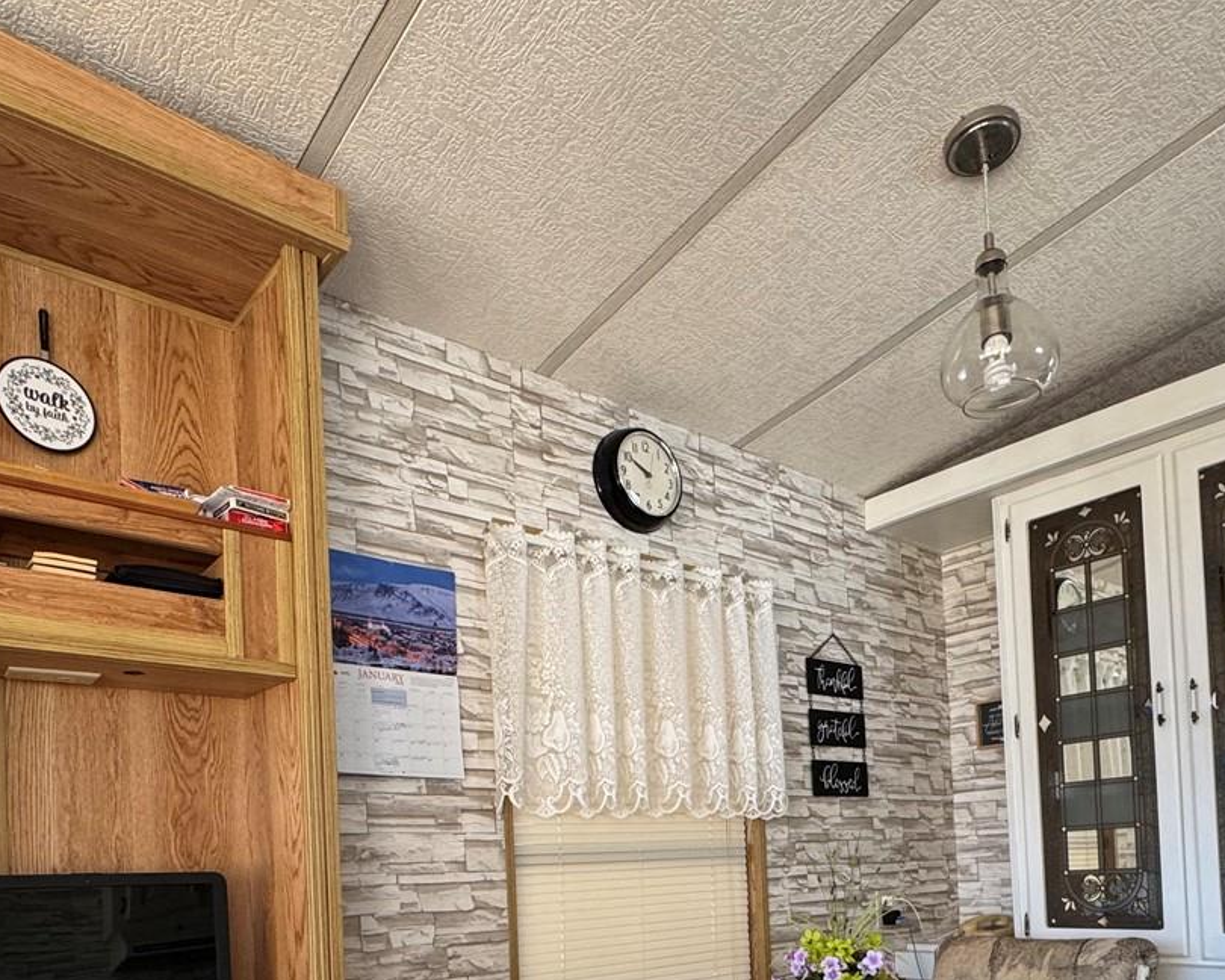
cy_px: 856
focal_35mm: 27
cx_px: 662
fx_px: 979
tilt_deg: +0.1
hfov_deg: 64.0
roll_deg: +3.1
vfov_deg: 48.4
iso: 200
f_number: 2.2
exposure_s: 1/99
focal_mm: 2.22
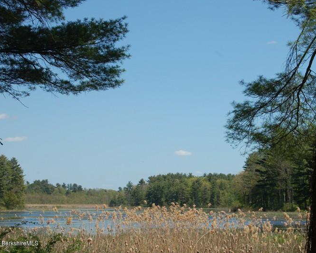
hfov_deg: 20.4
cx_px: 190
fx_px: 875
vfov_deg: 16.4
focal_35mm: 94
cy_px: 126
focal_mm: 55
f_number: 9
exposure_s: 1/320
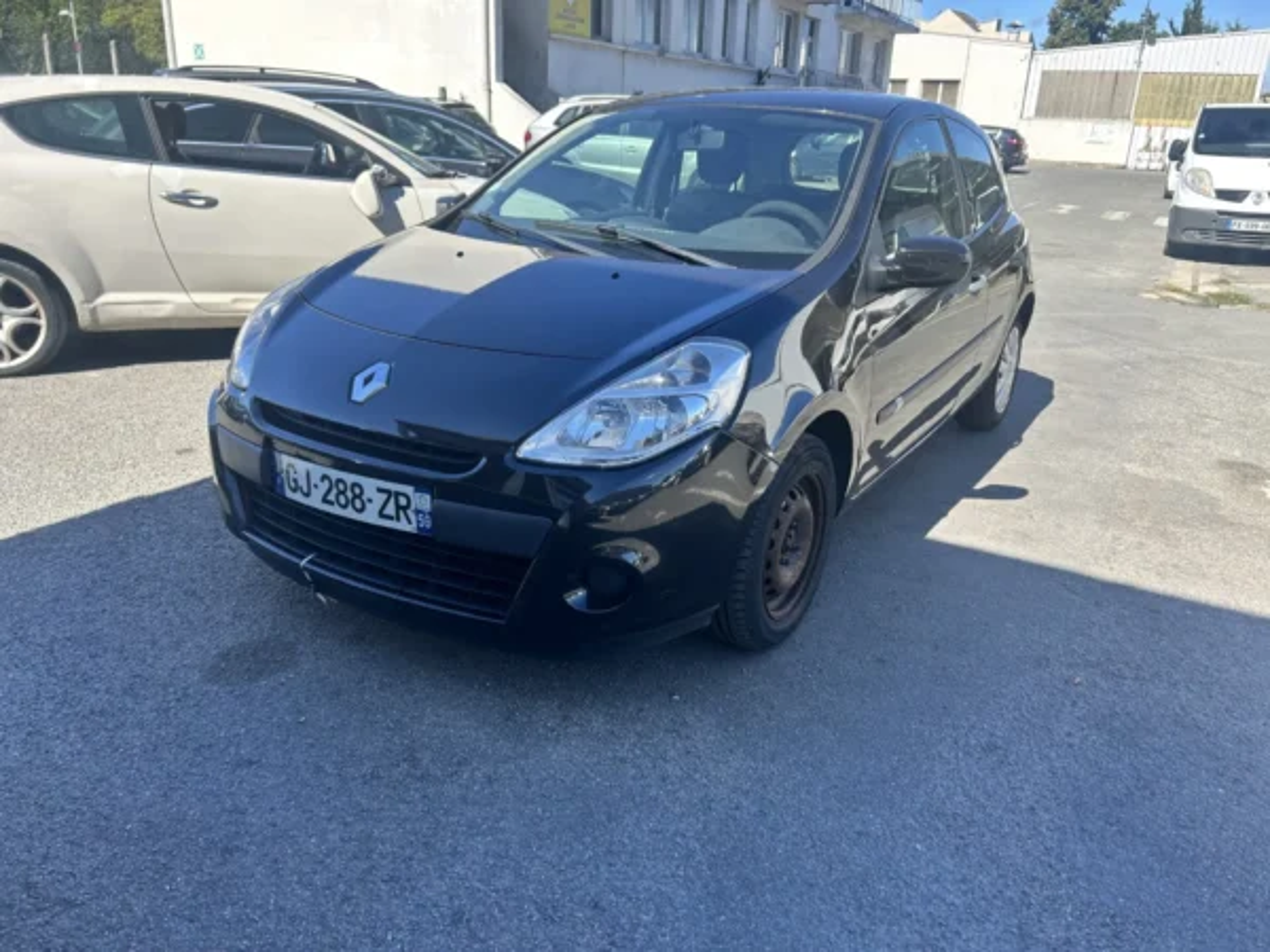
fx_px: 954
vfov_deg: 53.1
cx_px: 635
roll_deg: -1.8
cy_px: 476
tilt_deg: -20.5
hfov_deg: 67.3
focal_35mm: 26
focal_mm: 5.7
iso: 50
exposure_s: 1/1326
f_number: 1.5
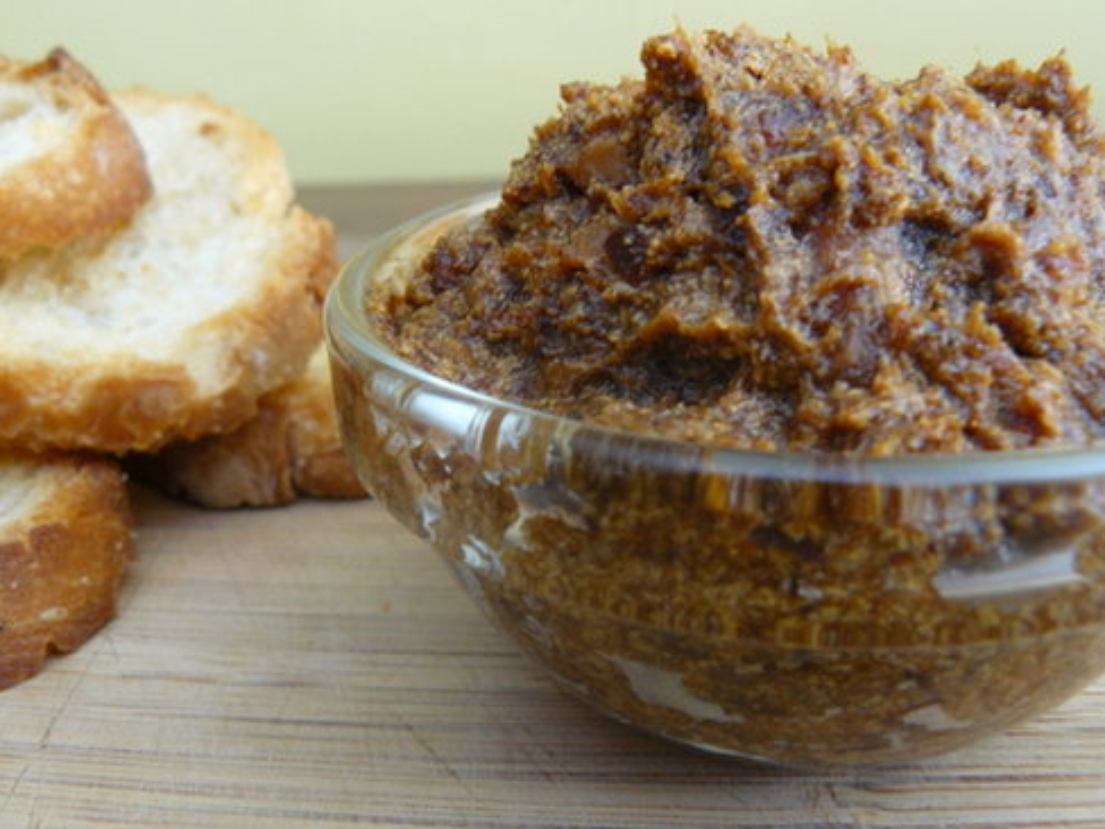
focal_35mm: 37
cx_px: 545
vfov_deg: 38.7
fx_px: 1181
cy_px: 408
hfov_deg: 50.1
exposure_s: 1/5
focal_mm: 6
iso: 100
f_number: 4
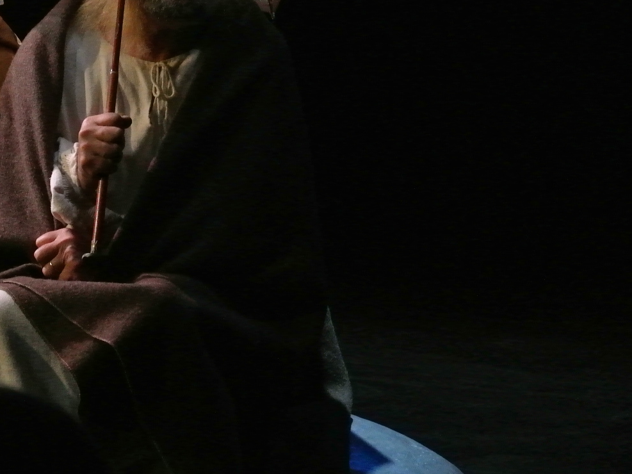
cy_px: 107
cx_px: 86
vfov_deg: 9.7
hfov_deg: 12.8
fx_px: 2793
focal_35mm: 153
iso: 3200
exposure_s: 1/80
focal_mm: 30
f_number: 3.8
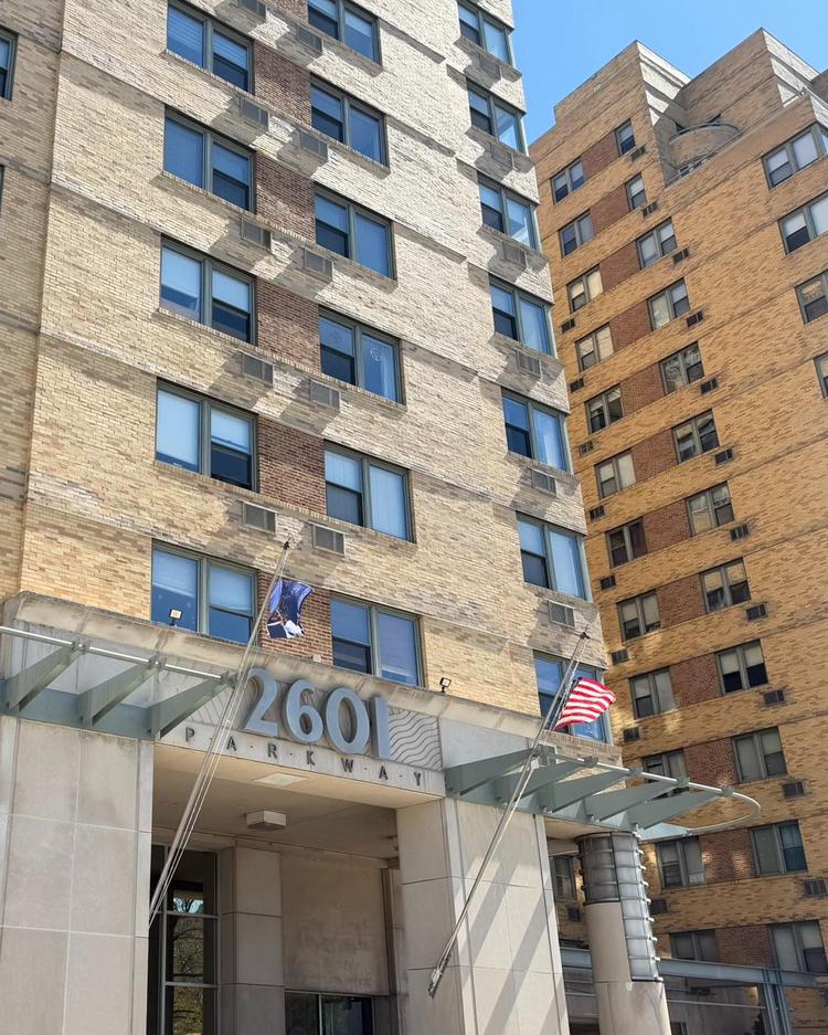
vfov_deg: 50.2
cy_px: 546
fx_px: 1102
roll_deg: -0.6
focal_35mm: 36
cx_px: 177
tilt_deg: +24.8
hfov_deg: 39.7
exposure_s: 1/2907
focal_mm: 6.76
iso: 80
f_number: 1.78
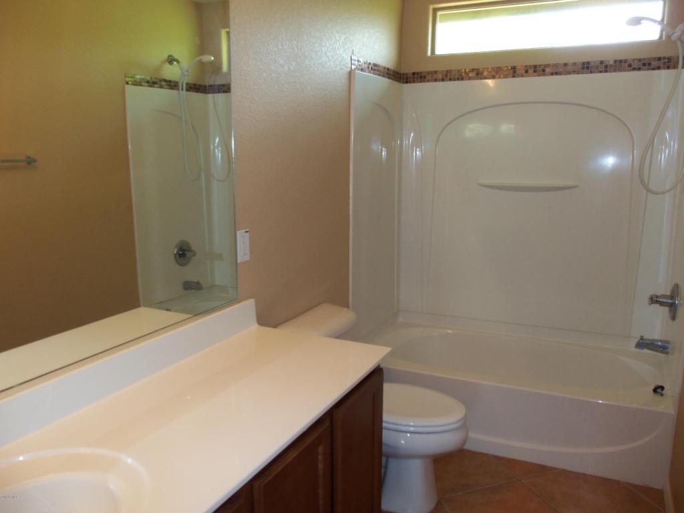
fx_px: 573
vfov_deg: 48.2
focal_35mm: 29
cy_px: 256
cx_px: 342
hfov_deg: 61.7
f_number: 3.4
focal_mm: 5.2
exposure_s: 1/30
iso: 100
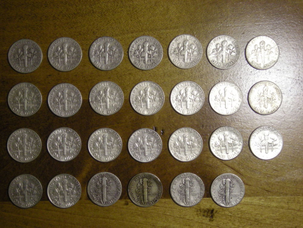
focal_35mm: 76
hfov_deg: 25.7
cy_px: 114
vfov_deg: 19.4
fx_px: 665
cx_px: 152
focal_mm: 12.3
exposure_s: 1/59.2
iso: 185
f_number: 3.9
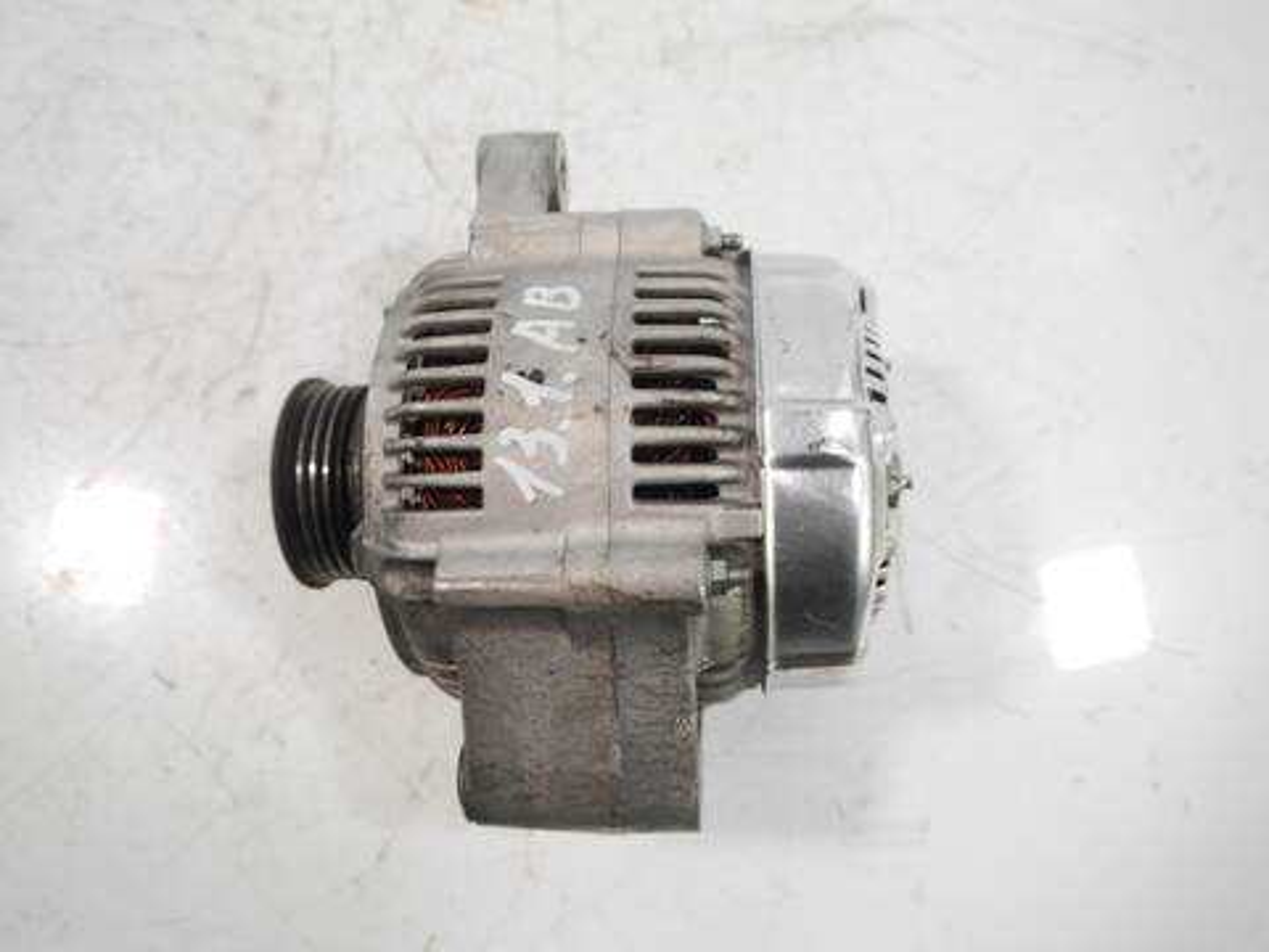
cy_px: 476
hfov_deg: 63.4
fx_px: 1026
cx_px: 634
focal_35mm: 28
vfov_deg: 49.7
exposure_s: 1/60
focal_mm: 14
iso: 640
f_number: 3.5
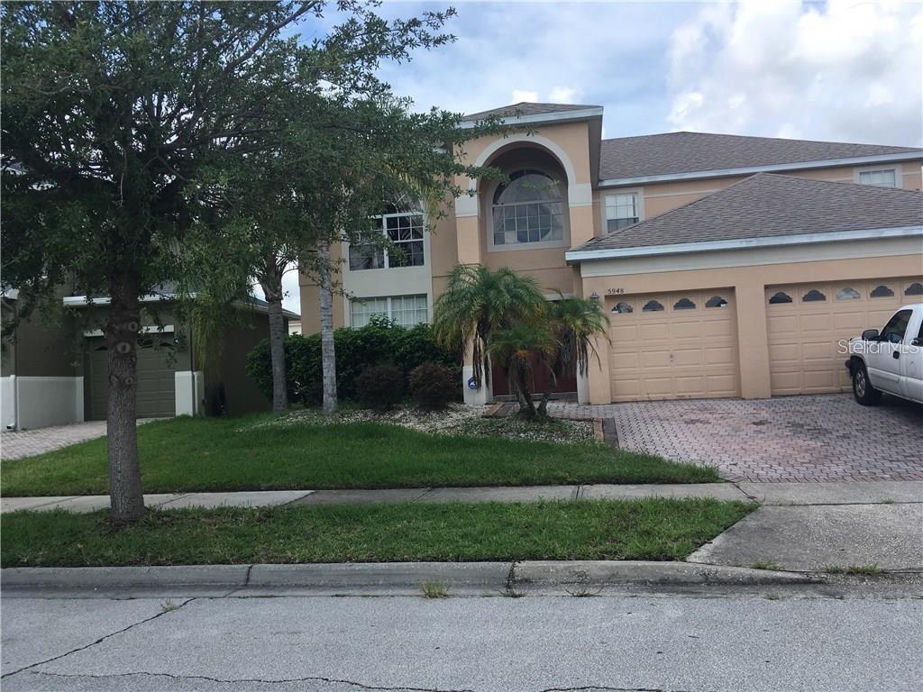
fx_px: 773
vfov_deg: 48.2
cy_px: 346
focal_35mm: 29
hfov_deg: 61.7
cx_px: 462
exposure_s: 1/1040
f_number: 2.2
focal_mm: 4.15
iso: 25
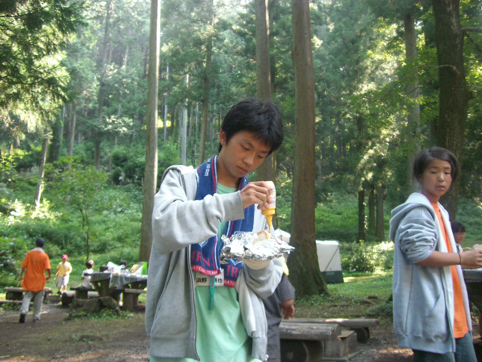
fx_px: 529
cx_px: 241
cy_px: 181
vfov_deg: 37.7
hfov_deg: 49.0
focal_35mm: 38
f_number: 2.7
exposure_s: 1/100
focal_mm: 6.2
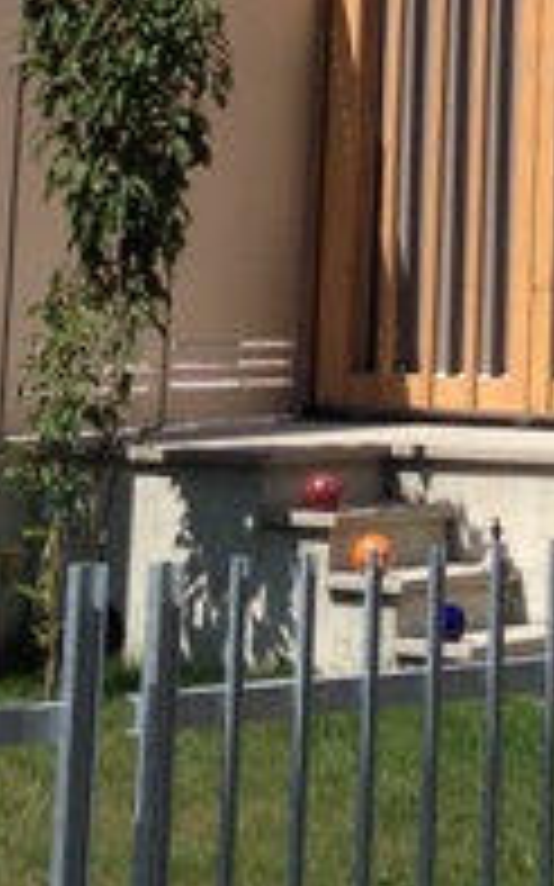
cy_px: -652
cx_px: 667
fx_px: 4666
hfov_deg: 6.7
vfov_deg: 10.3
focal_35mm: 193
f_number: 2.4
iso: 64
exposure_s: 1/1842
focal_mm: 4.28
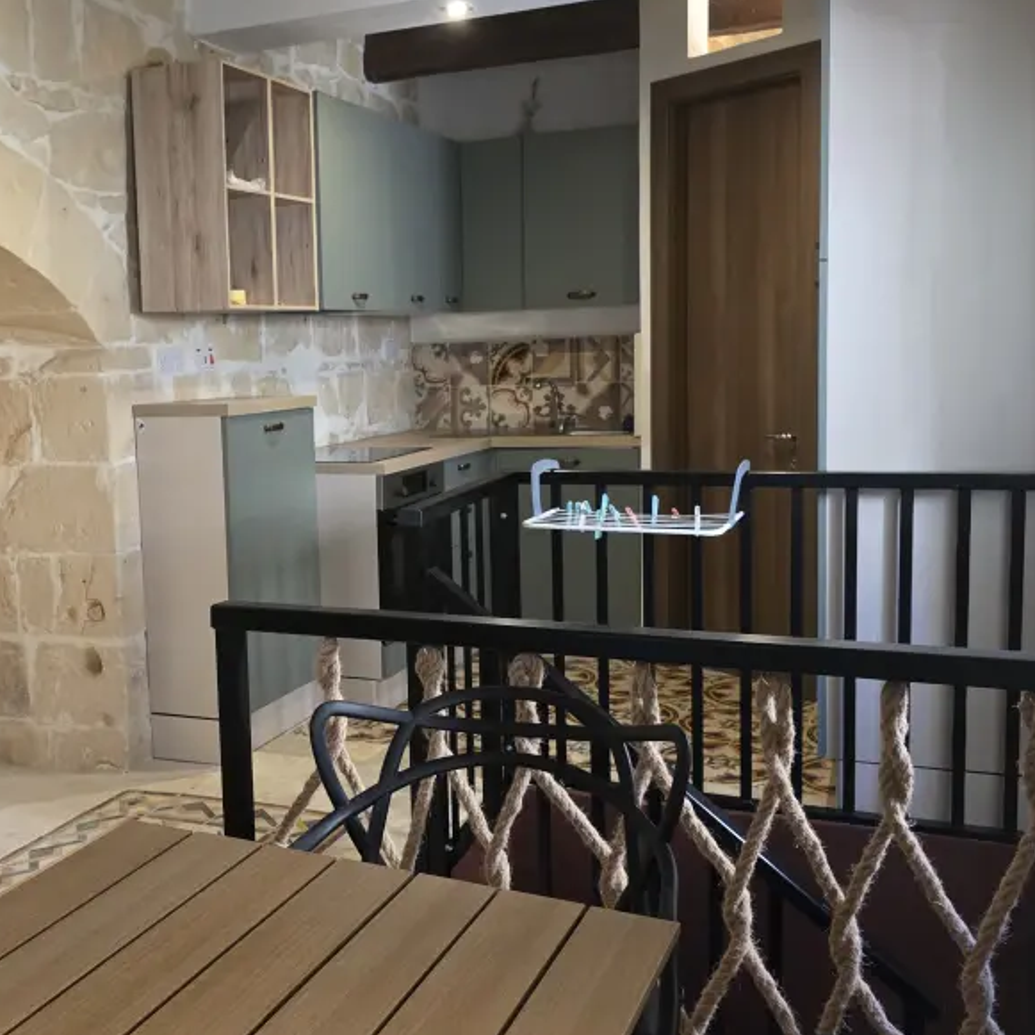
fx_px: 947
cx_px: 337
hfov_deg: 56.0
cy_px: 506
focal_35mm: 28
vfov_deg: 57.3
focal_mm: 6.3
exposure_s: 1/100
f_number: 1.7
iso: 640
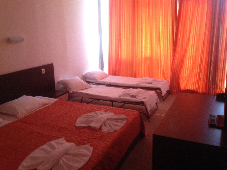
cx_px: 111
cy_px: 82
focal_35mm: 37
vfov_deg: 38.7
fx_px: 243
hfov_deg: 50.1
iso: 64
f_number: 2.4
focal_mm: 4.28
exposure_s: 1/20
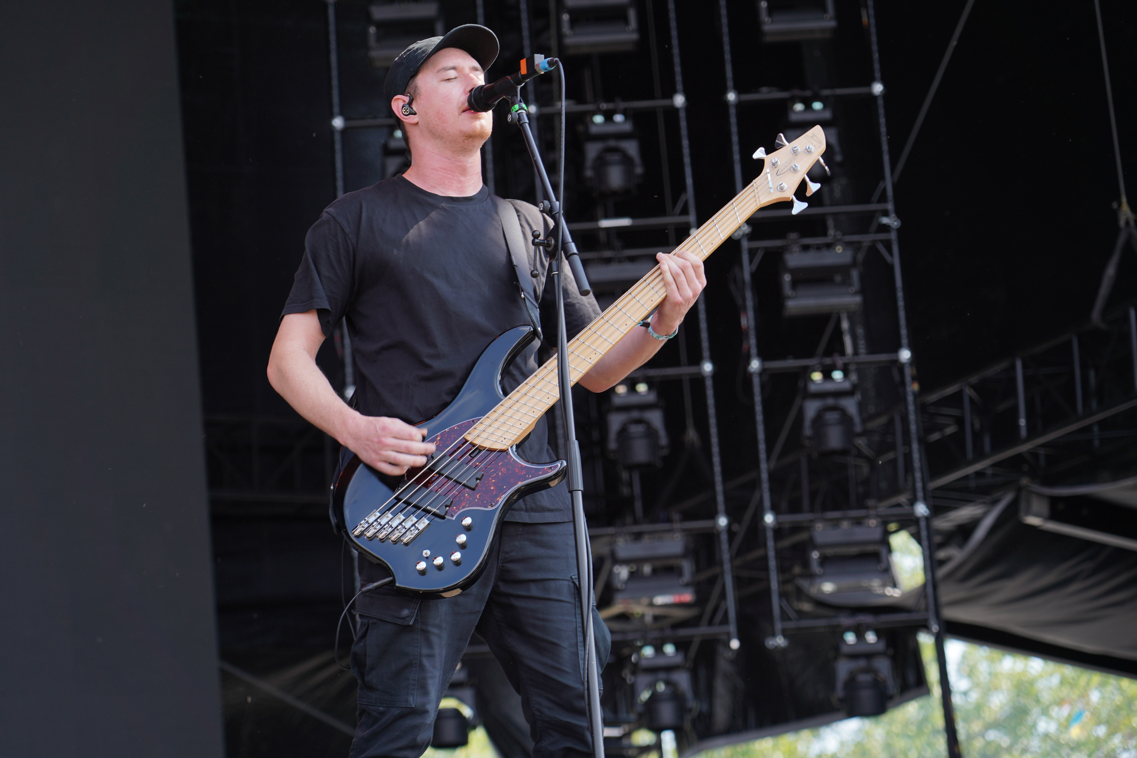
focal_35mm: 105
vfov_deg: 13.0
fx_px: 3316
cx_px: 568
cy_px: 379
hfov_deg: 19.5
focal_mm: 105
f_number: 4.5
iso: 100
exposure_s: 1/200
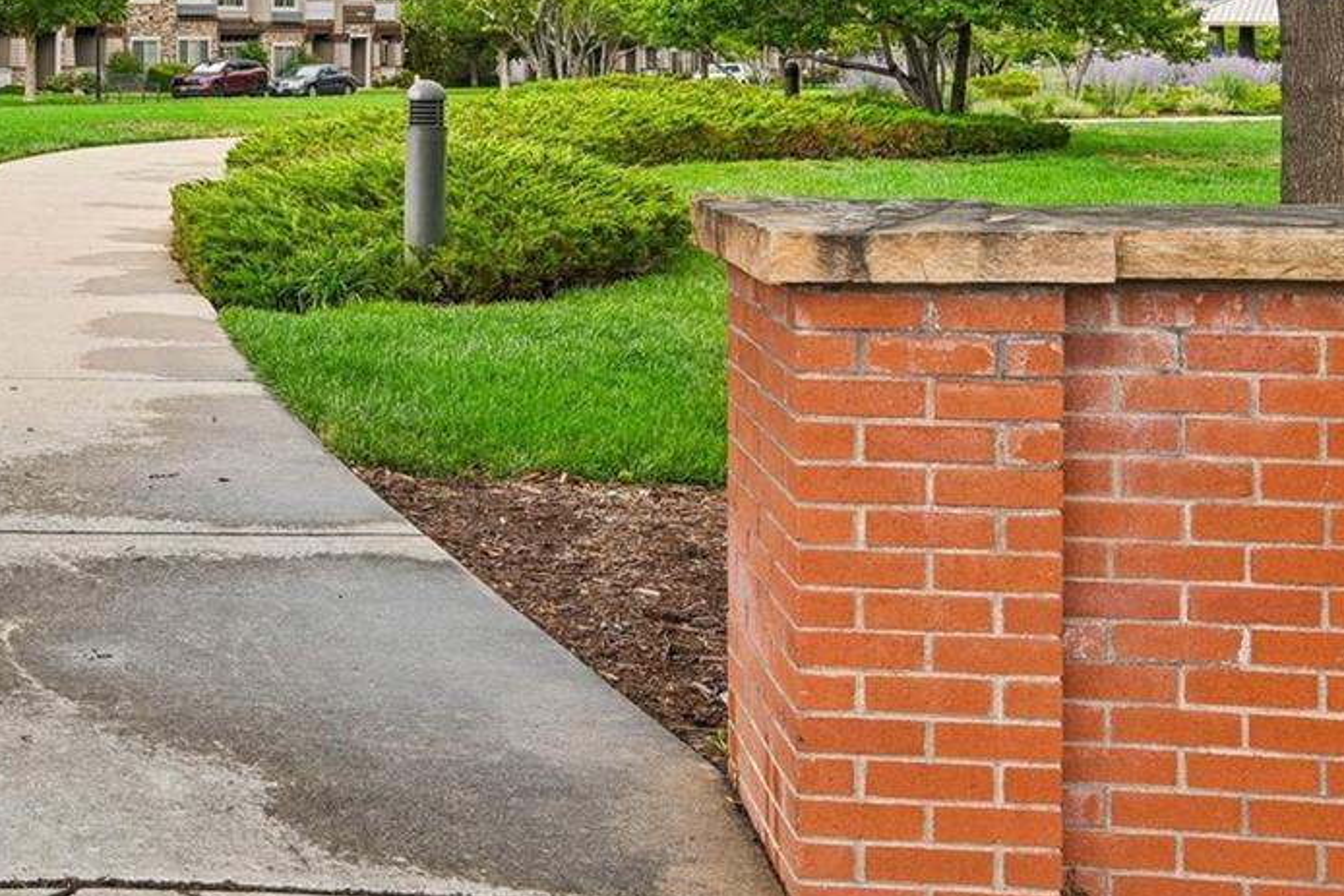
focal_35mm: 54
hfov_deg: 34.0
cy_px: 19
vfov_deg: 24.0
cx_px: 43
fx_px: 2022
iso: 100
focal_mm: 23.5
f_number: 10
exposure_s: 1/25
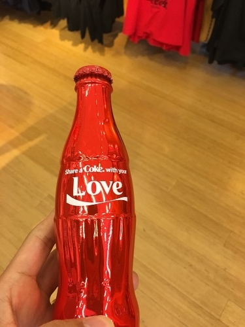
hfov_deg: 48.2
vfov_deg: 61.7
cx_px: 122
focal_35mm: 29
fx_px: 274
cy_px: 164
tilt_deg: -53.0
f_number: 2.2
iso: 125
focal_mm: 4.15
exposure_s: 1/30
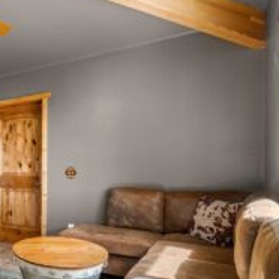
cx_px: -9
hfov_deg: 42.5
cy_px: 164
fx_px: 296
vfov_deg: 50.2
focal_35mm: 32
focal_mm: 17.8
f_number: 2.8
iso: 200
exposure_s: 1/6
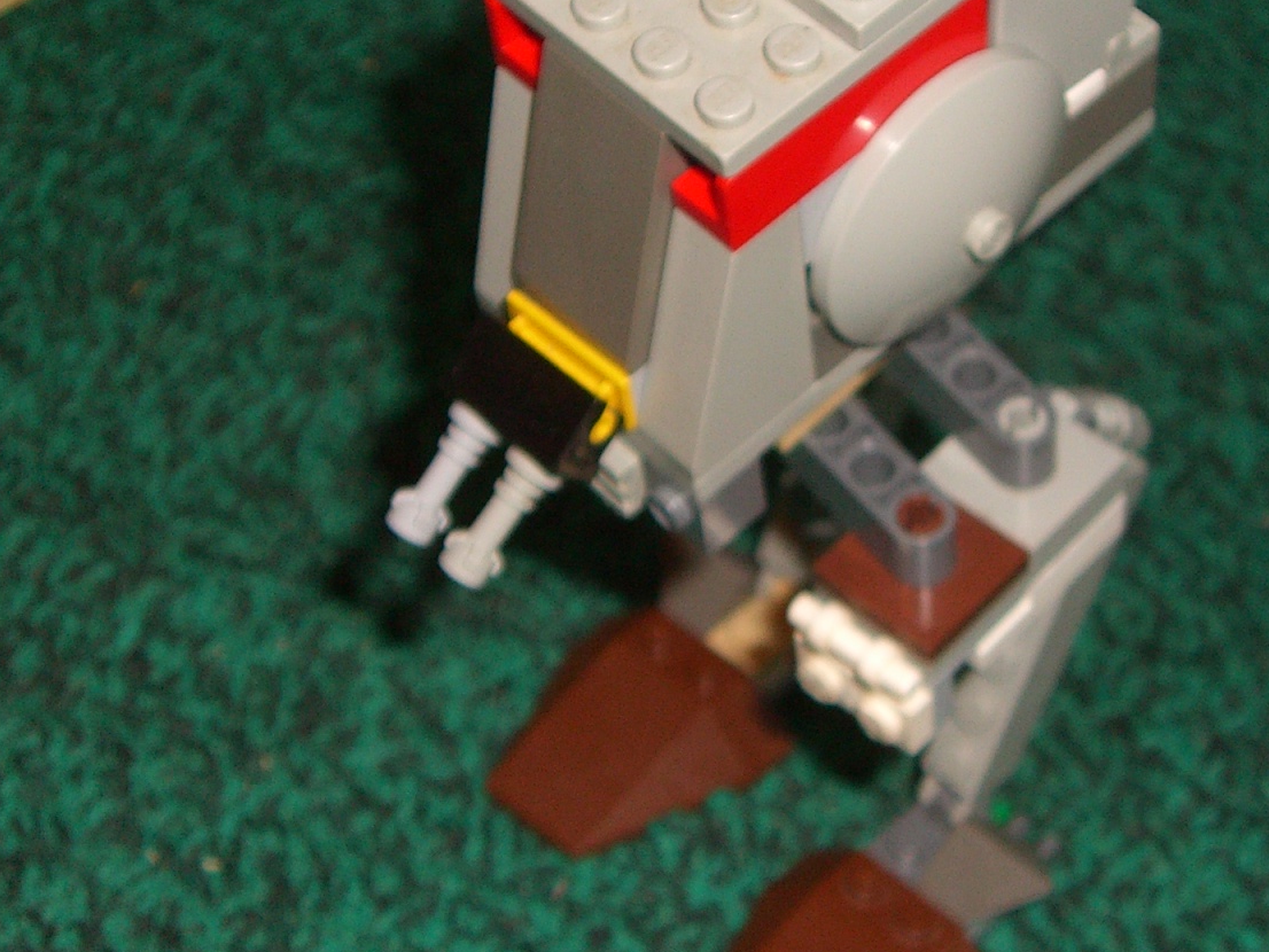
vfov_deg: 17.0
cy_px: 491
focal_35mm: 87
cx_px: 889
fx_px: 3190
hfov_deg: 22.4
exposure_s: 1/60
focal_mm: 7.6
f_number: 3
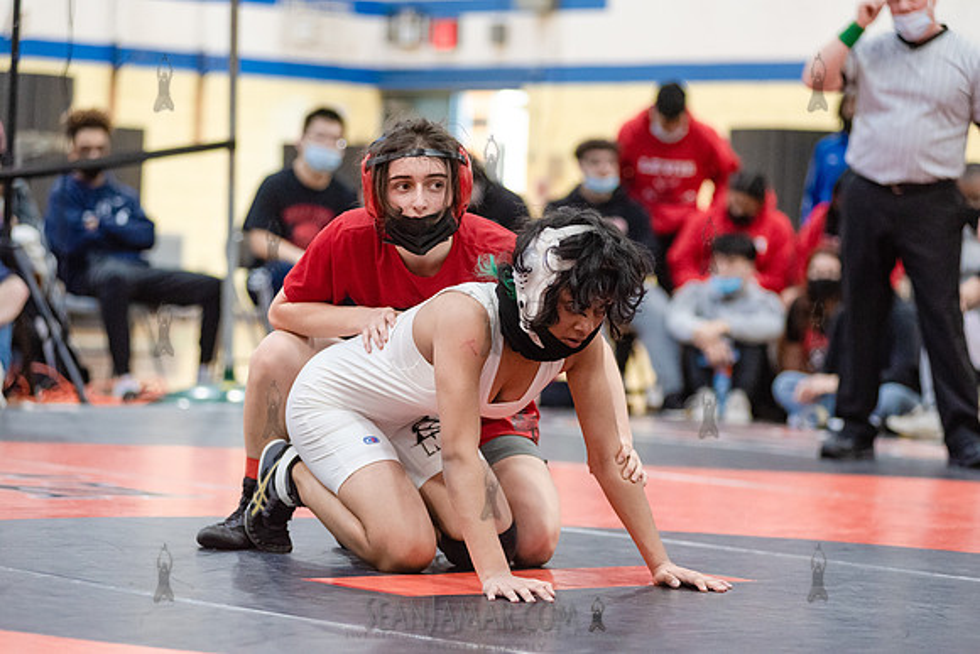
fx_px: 3267
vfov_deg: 11.4
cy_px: 327
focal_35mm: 120
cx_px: 490
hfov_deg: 17.1
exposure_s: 1/320
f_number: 3.5
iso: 4000
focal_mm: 120
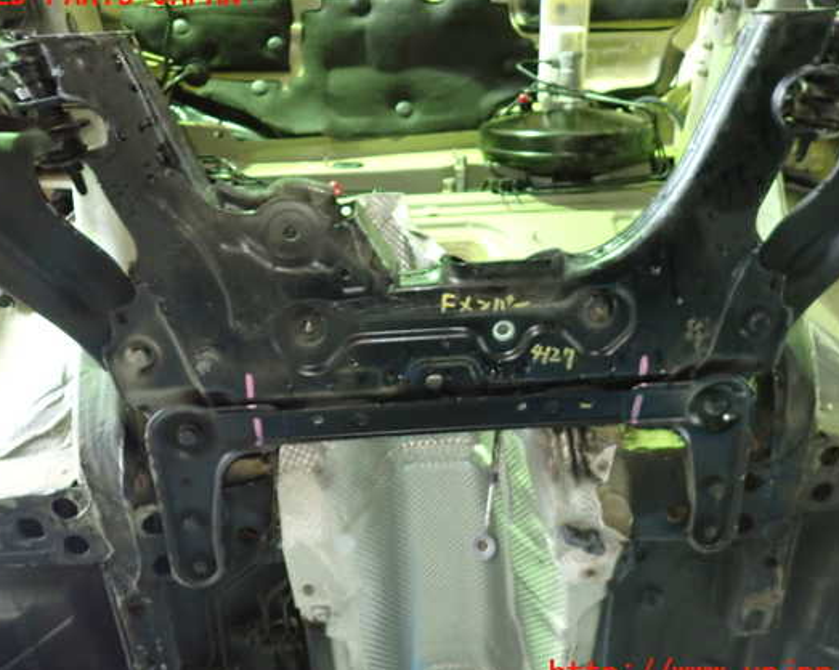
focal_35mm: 28
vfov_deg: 51.5
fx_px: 695
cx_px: 430
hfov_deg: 62.2
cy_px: 335
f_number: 2
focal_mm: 4.5
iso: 800
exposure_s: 1/15
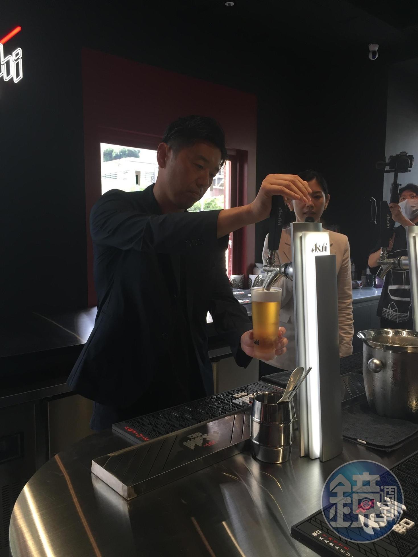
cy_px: 278
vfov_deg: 61.7
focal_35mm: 29
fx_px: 467
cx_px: 209
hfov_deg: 48.2
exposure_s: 1/40
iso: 32
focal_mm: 4.15
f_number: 2.2
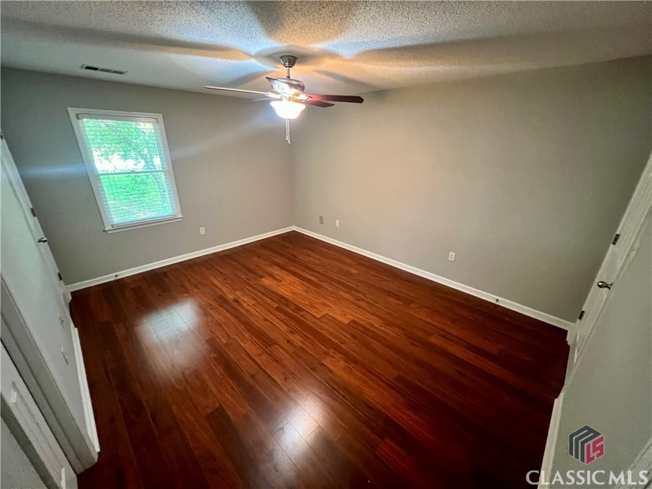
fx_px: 245
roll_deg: -0.7
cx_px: 326
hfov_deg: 106.2
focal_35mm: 13
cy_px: 244
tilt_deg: -22.8
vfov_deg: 89.9
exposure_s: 1/40
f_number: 1.8
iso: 1000
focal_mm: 1.57
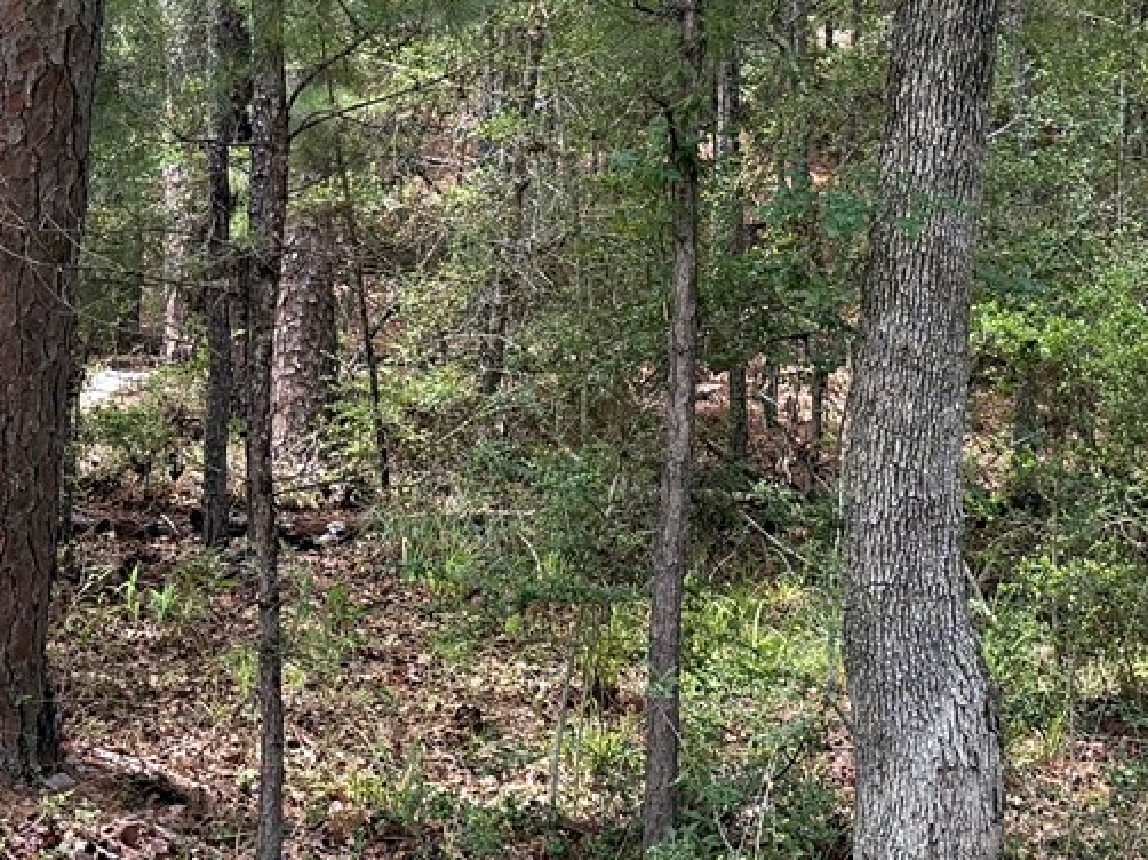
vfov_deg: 14.8
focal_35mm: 98
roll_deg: +0.6
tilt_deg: +9.1
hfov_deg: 20.0
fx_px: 3249
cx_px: 597
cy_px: -27
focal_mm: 6.76
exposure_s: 1/695
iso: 100
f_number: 1.78
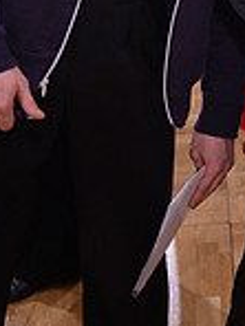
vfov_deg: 16.4
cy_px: -112
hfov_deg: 12.9
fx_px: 1066
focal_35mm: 113
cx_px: 257
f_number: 4.5
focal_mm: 30
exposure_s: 1/250
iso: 1600
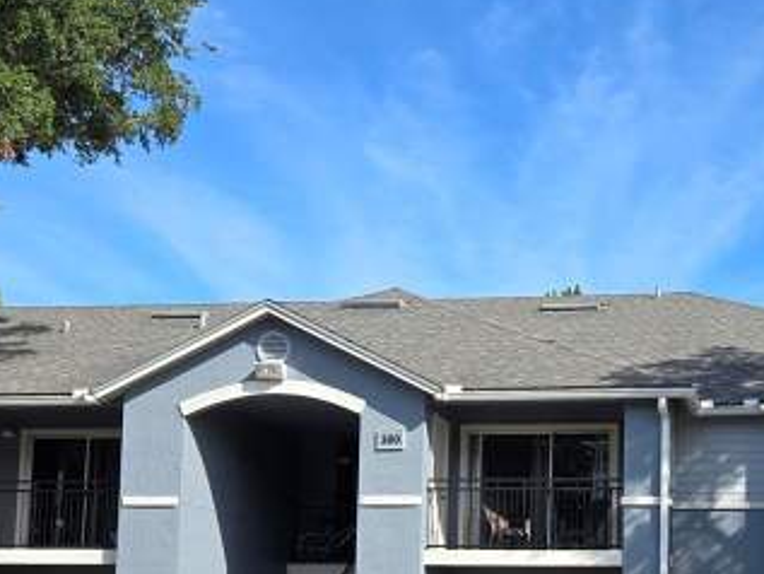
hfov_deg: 32.7
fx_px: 1281
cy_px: 499
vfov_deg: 24.6
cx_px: 557
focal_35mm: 58
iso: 25
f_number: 1.8
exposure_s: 1/1132
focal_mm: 5.4
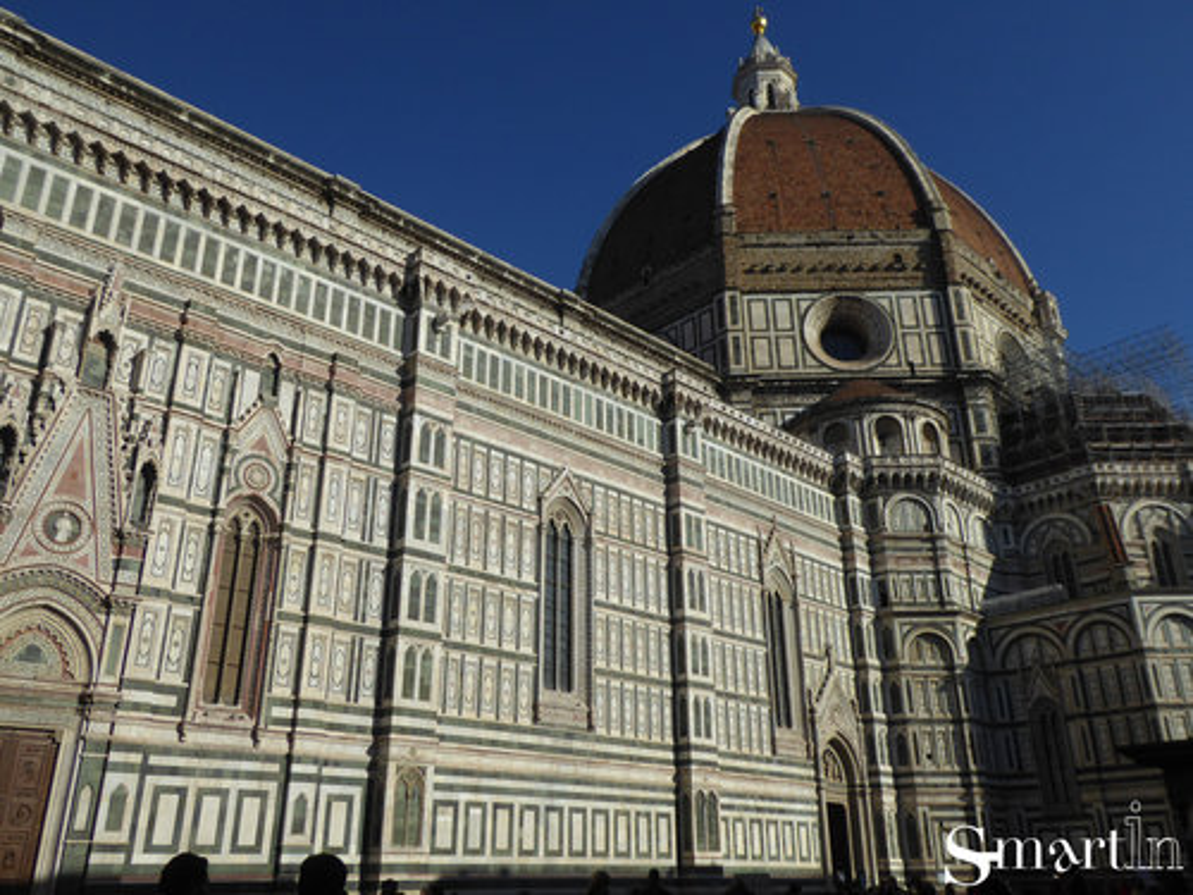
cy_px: 448
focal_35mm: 29
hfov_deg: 61.7
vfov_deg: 48.2
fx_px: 999
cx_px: 596
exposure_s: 1/2000
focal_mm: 5
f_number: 3.5
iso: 80
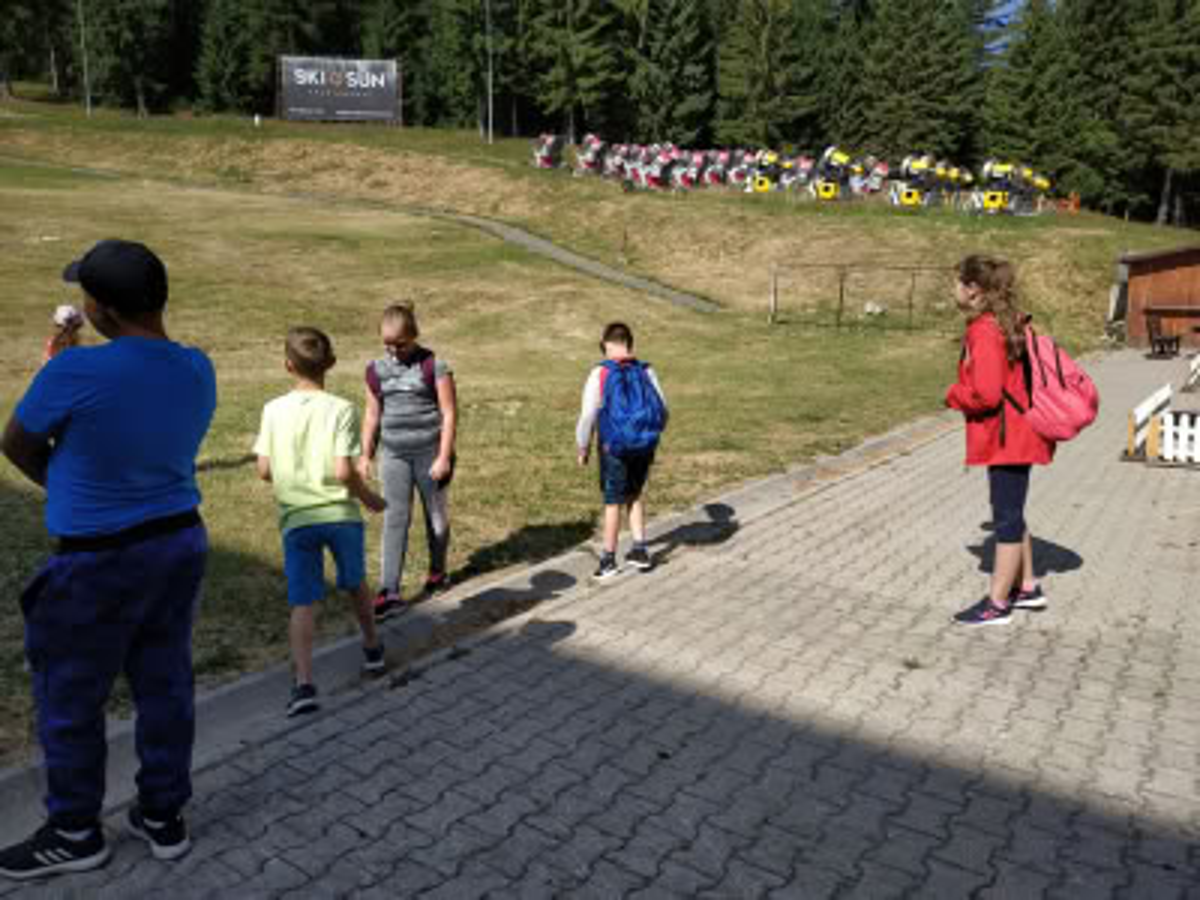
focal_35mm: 24
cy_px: 450
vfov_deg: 56.8
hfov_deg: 71.6
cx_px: 600
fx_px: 832
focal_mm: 3.94
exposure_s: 1/1890
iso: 100
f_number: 1.9
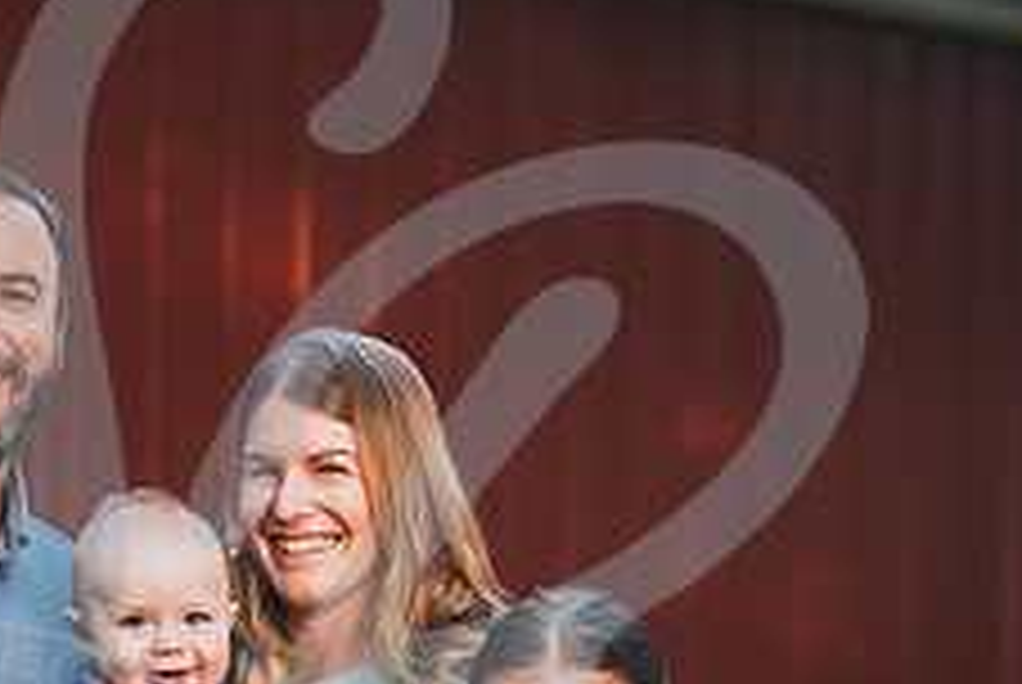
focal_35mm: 97
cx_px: 153
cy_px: 700
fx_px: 2757
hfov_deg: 20.7
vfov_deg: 13.9
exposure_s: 1/320
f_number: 2.8
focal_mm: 38
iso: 100
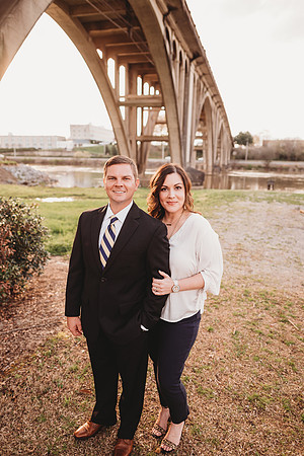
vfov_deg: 73.7
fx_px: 304
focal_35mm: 24
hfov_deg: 53.1
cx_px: 152
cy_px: 228
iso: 125
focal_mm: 24
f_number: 2.5
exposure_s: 1/250
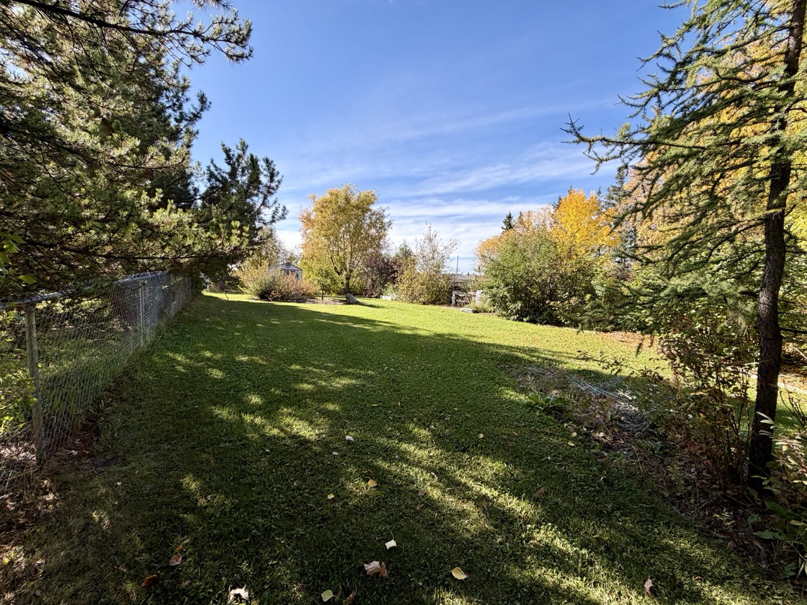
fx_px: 326
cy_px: 302
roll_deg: +0.7
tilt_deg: -2.7
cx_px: 404
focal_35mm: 14
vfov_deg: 85.7
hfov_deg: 102.1
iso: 40
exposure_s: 1/672
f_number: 2.2
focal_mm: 2.22
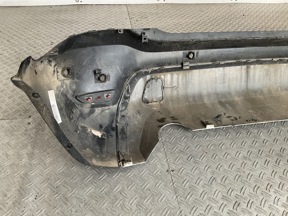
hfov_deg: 61.7
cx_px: 144
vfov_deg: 48.2
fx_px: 241
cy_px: 108
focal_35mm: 29
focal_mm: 3
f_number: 1.8
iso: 64
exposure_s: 1/60
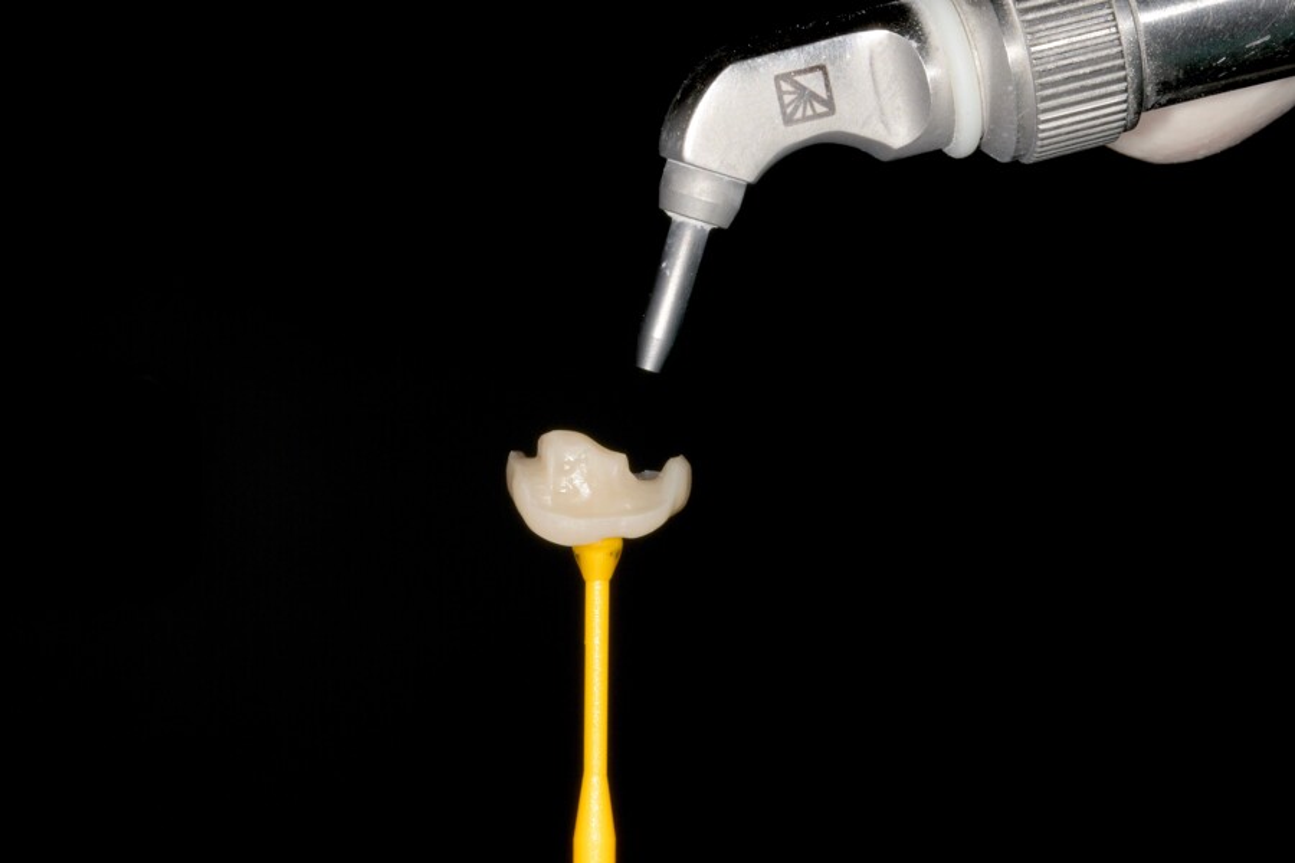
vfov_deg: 8.7
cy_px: 432
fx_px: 5647
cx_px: 648
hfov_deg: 13.1
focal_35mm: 157
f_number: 29
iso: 200
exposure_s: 1/200
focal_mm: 105
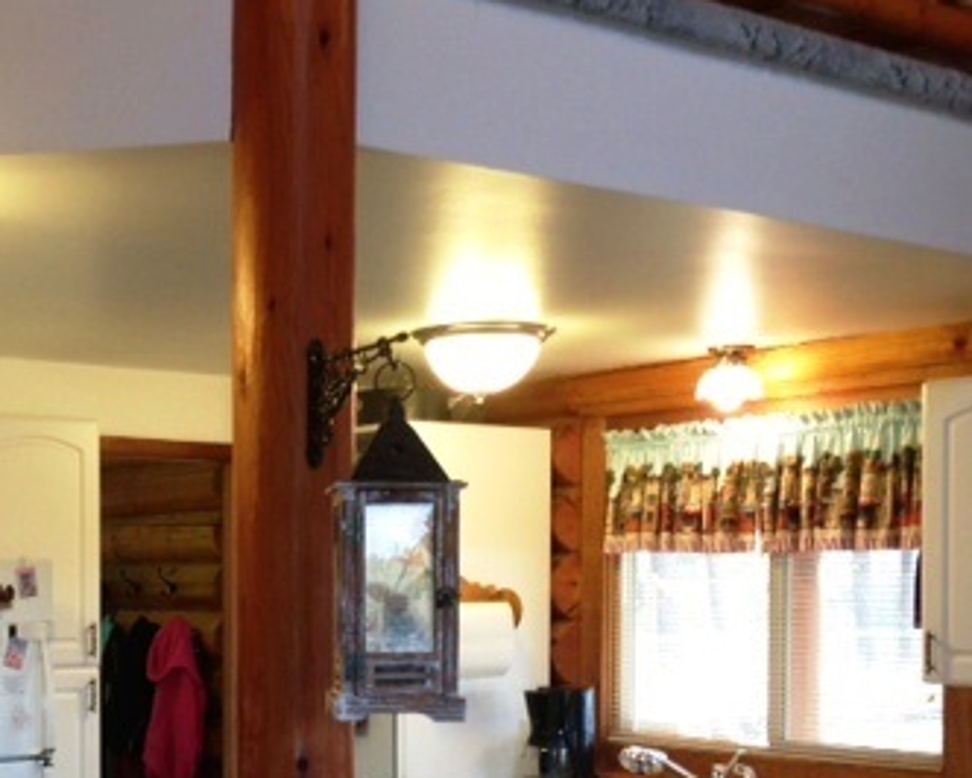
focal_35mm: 62
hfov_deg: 29.2
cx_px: 94
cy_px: 629
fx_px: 1785
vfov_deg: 24.2
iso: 80
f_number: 2.4
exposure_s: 1/30
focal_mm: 4.13
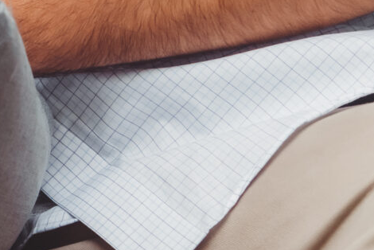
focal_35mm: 354
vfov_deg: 3.9
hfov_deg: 5.7
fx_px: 3680
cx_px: -333
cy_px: -74
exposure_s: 1/100
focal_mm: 65
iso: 400
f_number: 4.5
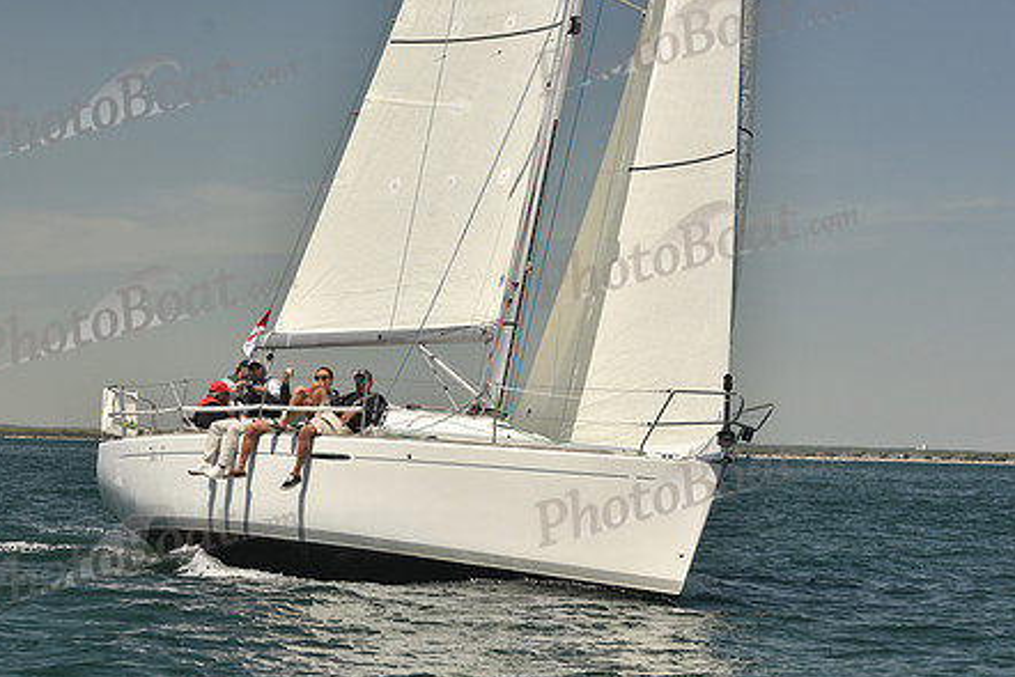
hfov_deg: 17.3
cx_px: 418
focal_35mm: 118
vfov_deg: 11.6
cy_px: 400
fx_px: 3328
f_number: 7.1
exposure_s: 1/800
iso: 250
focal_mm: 90
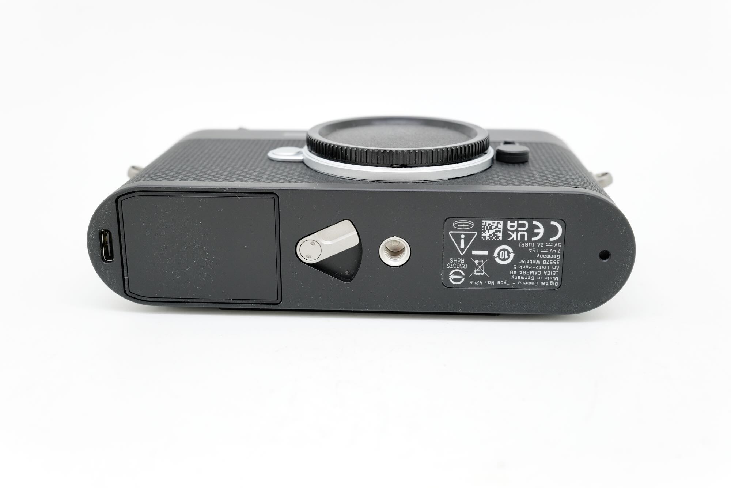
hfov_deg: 45.4
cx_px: 366
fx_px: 873
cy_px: 244
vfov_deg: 31.2
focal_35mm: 43
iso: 800
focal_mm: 43
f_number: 9
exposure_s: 1/60
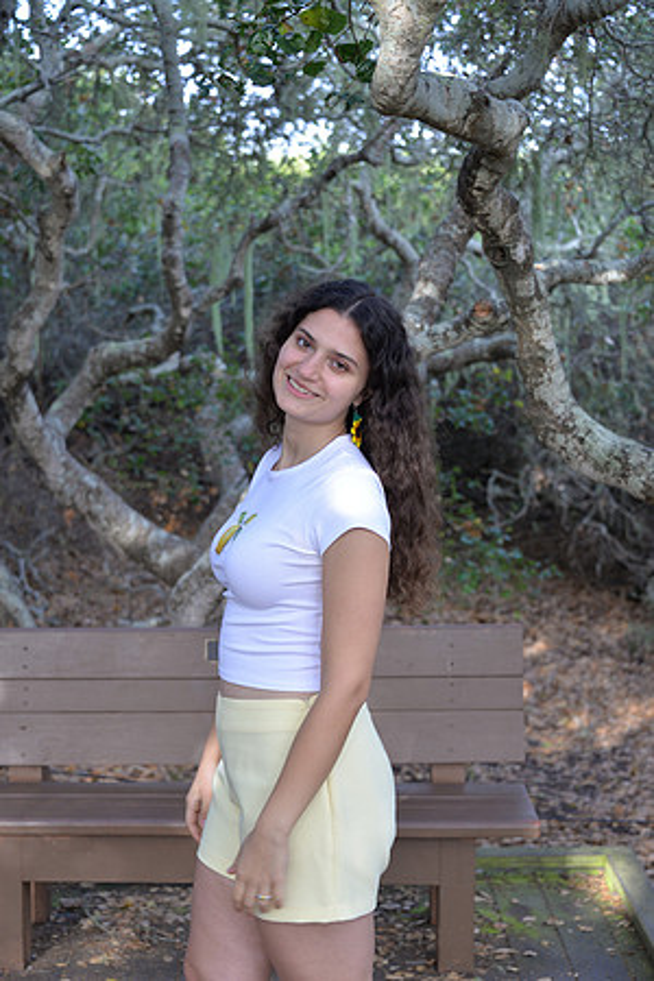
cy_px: 490
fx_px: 1771
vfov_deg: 31.0
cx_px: 327
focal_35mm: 65
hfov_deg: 20.9
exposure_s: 1/80
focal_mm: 65
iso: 250
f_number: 4.8
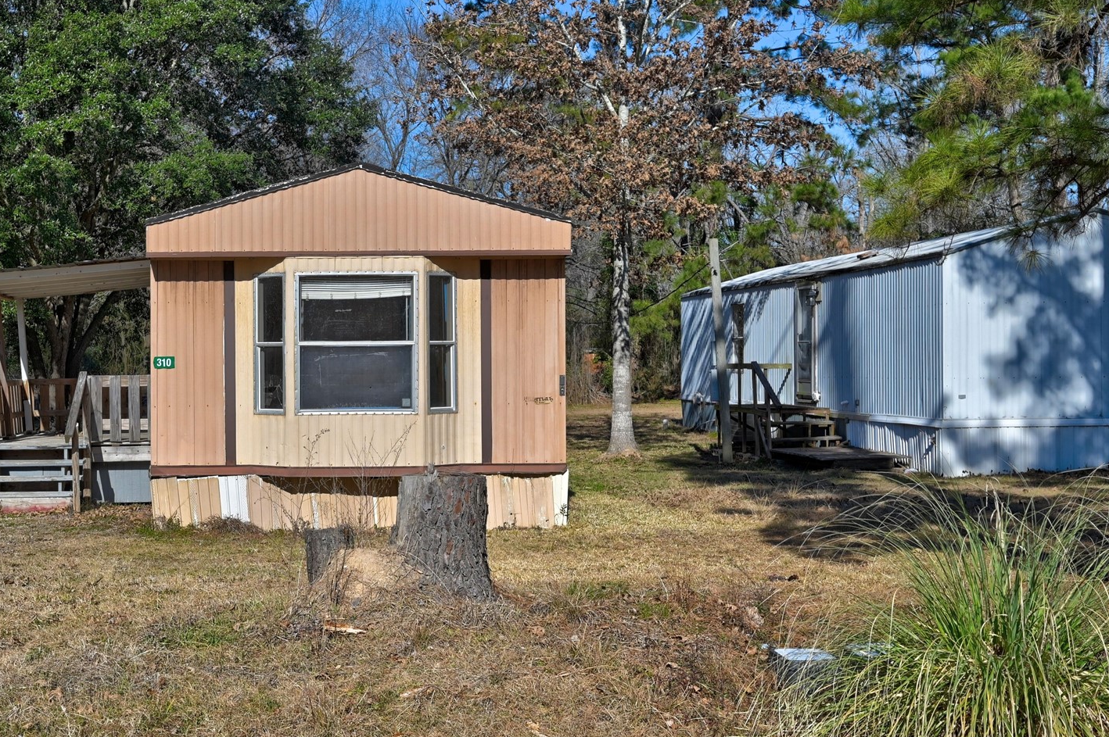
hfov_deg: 41.7
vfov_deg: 29.2
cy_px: 381
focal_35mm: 46
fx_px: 1416
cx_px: 296
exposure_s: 1/800
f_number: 8
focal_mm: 30
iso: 400
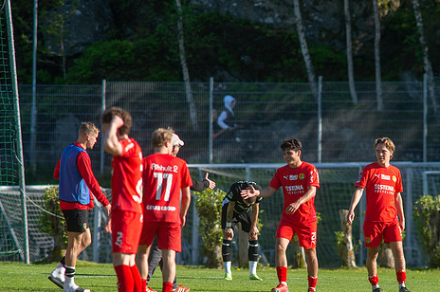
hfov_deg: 3.0
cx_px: 302
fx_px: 8336
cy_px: 204
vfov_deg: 2.0
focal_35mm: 683
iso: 450
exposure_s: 1/1600
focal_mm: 420
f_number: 4.5
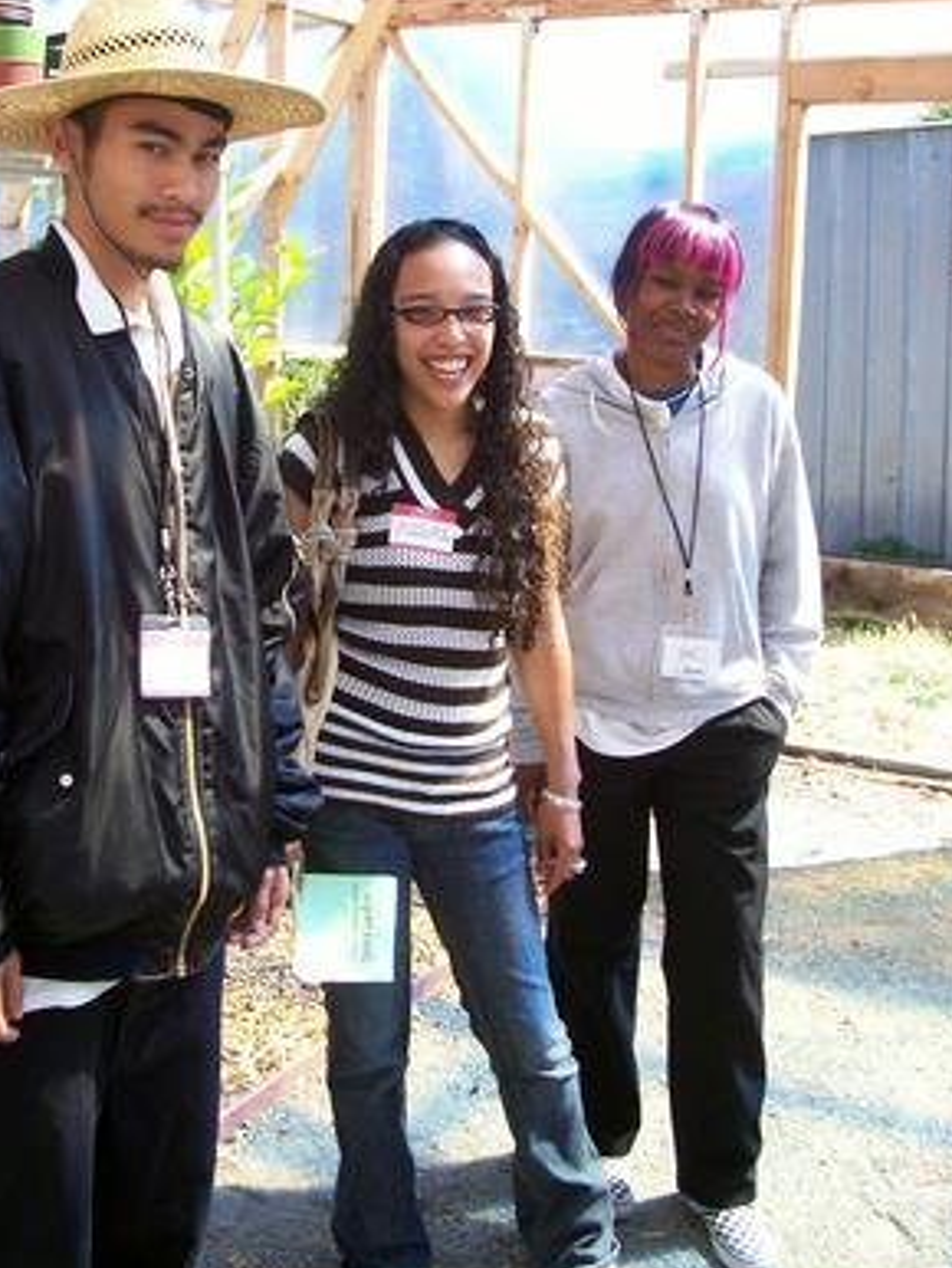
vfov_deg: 42.7
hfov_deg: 32.8
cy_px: 496
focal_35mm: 44
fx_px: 1612
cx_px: 376
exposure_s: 1/286
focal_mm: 5.6
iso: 80
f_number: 2.7
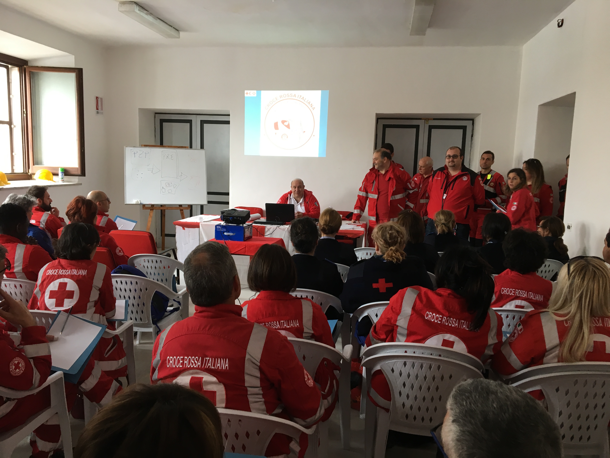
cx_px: 305
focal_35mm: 29
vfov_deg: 48.2
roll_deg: -0.8
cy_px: 229
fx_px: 511
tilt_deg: -6.3
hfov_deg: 61.7
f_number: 2.2
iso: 80
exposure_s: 1/33
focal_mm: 4.15
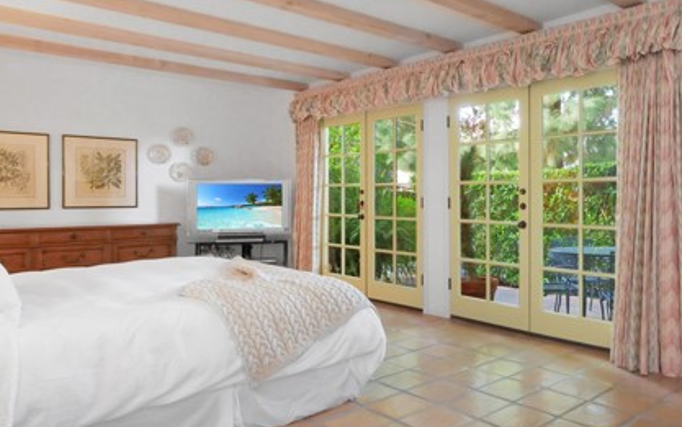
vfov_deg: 47.6
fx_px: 483
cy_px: 224
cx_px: 481
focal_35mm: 26
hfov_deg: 67.4
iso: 1250
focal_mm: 8
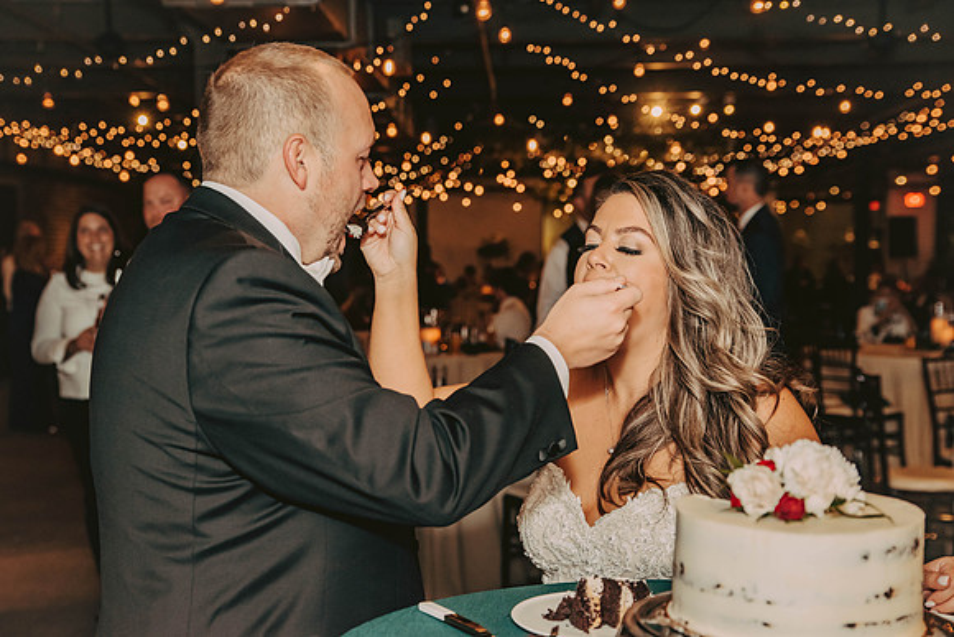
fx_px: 1458
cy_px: 318
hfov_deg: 36.2
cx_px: 477
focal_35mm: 55
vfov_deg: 24.6
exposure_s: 1/125
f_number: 4.5
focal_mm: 55
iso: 1250
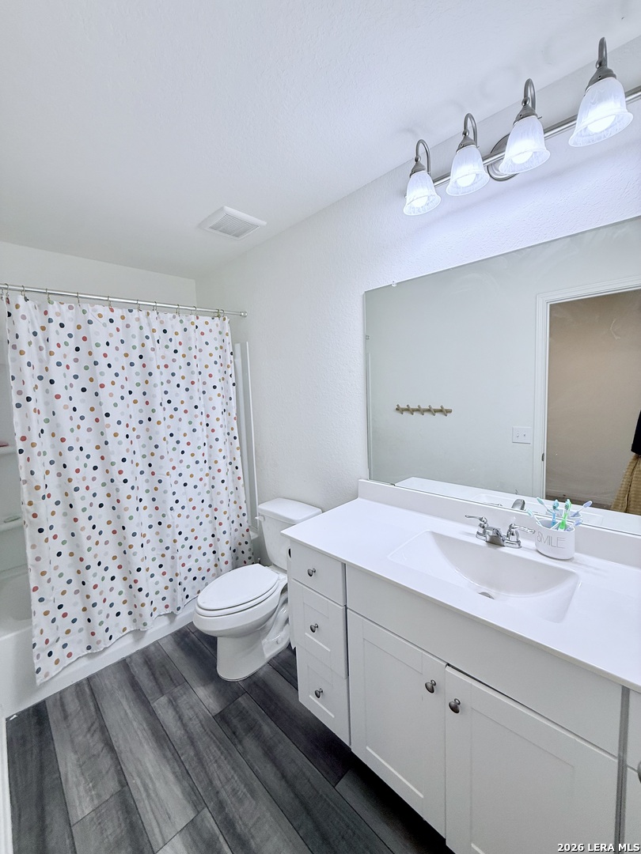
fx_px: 346
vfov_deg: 102.1
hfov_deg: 85.7
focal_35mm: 14
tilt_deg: -4.7
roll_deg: +2.3
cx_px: 320
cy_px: 427
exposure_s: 1/120
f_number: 2.2
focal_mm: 2.22
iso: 80
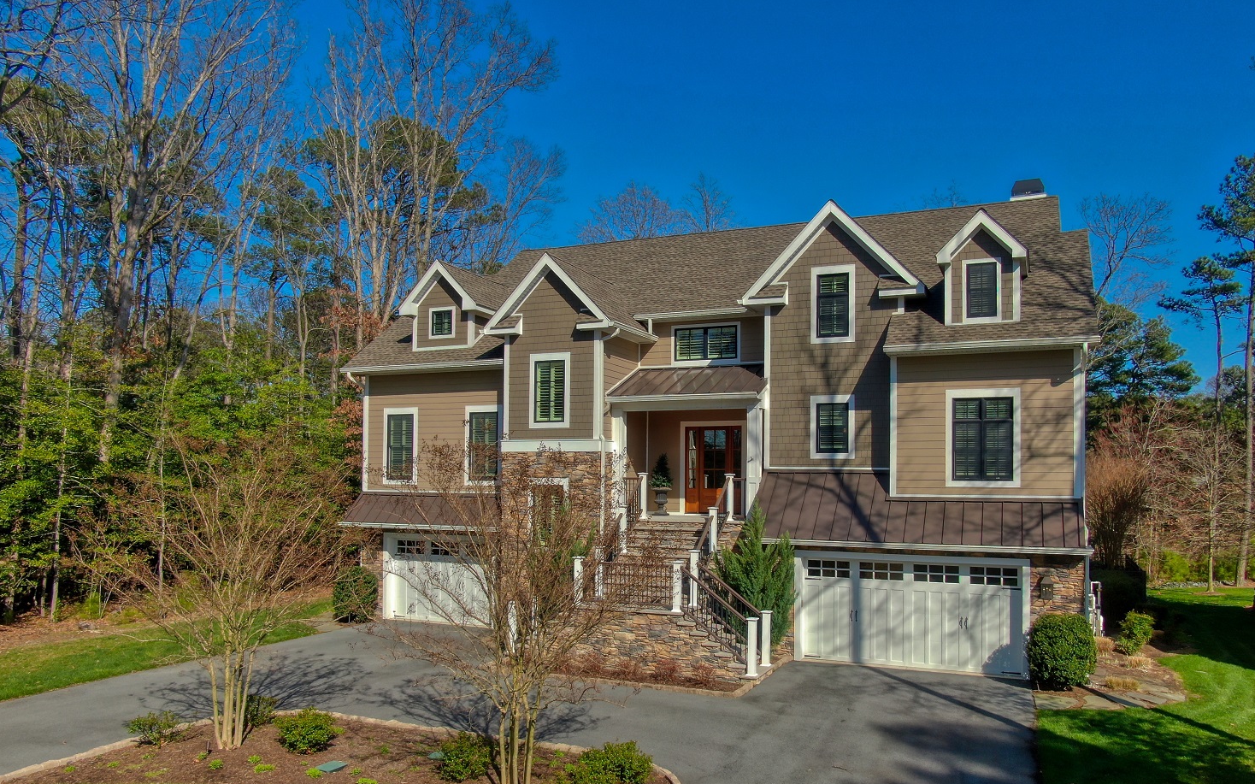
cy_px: 452
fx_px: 889
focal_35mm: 26
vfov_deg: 47.4
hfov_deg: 70.4
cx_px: 639
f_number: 2.8
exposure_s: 1/60
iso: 110
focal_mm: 4.39
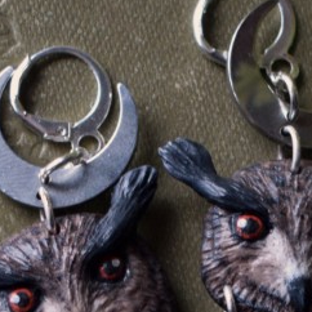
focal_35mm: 231
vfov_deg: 7.4
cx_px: 218
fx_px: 2356
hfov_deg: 7.6
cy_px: 527
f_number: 4.8
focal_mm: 38
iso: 640
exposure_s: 1/60
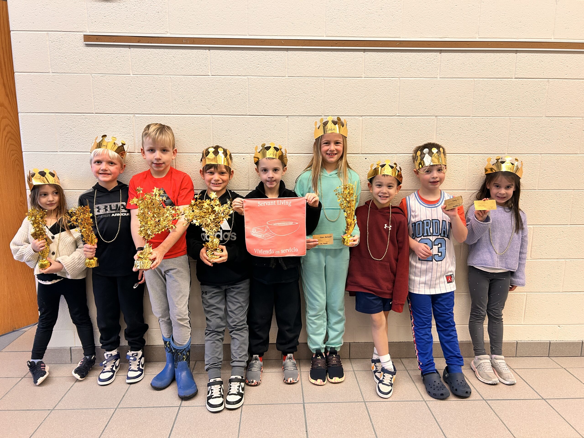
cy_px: 219
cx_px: 292
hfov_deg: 67.3
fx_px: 439
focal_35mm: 26
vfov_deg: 53.1
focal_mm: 5.7
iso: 160
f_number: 1.5
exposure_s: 1/60
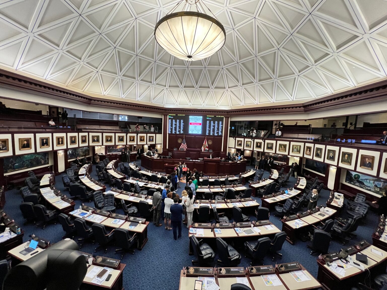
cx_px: 194
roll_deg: -2.1
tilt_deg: -4.5
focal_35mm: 13
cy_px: 145
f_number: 1.8
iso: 250
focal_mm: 1.57
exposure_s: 1/120
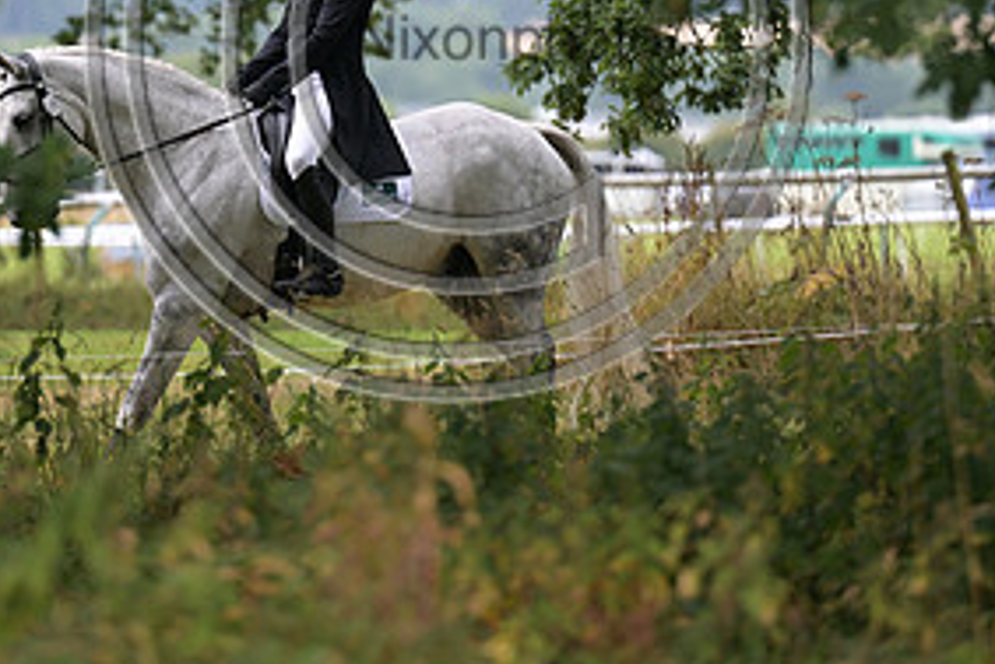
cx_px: 408
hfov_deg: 5.0
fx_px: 11337
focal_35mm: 410
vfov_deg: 3.4
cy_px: -9
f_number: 3.2
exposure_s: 1/1250
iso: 500
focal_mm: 200
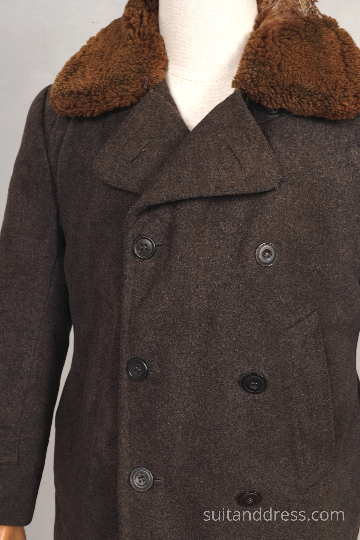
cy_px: 270
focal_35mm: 48
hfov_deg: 28.1
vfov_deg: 41.1
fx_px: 720
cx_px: 180
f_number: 8
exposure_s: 1/10
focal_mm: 32
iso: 250
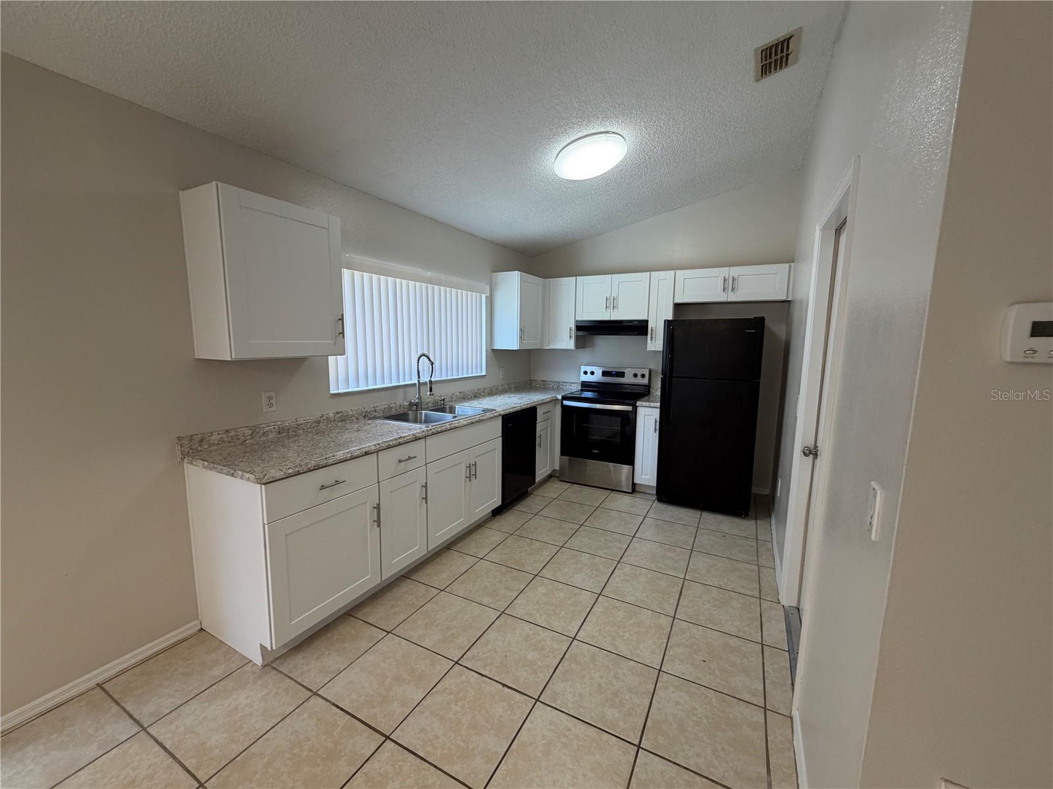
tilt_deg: -7.3
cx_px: 526
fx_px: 426
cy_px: 394
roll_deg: -0.8
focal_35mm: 14
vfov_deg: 85.7
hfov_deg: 102.1
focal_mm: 2.22
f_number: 2.2
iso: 200
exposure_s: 1/120
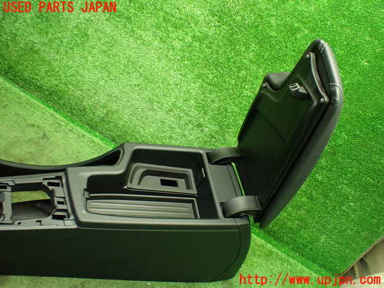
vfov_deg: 46.8
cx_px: 192
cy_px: 144
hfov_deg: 60.0
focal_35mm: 30
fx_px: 333
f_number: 2.3
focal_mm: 5.4
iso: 800
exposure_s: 1/60
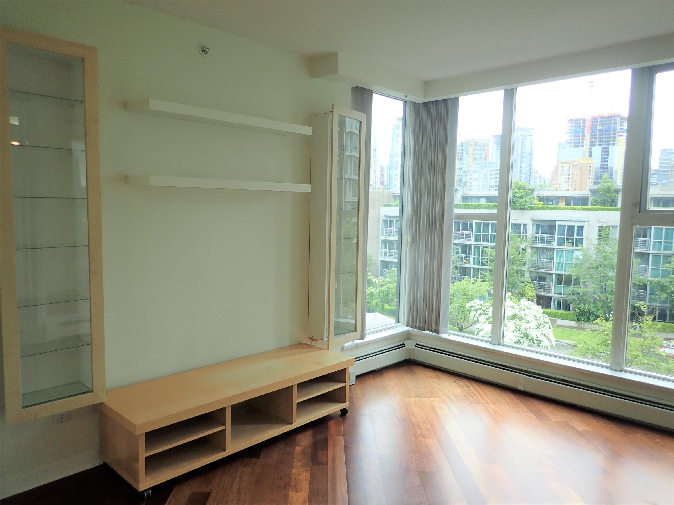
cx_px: 337
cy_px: 252
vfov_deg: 54.9
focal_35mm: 25
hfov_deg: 69.4
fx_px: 487
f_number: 2
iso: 100
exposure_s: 1/60
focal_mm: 4.5
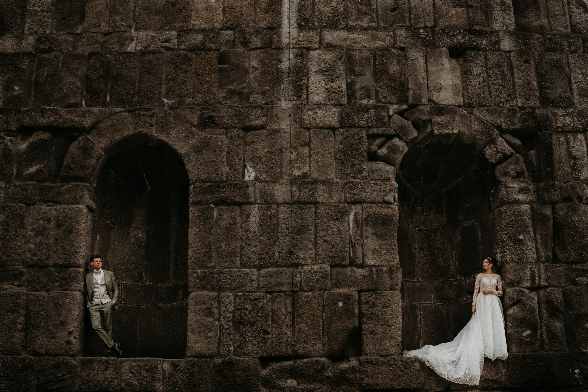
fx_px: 572
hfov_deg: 54.4
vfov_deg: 37.9
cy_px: 196
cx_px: 294
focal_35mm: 35
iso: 640
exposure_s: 1/1600
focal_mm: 35
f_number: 4
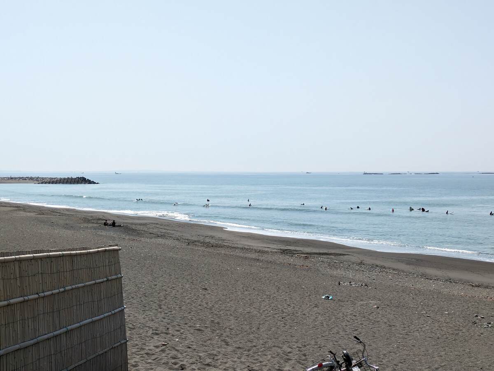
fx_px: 728
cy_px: 186
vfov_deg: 28.6
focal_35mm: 51
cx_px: 247
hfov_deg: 37.5
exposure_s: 1/4425
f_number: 1.89
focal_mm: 5.43
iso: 88
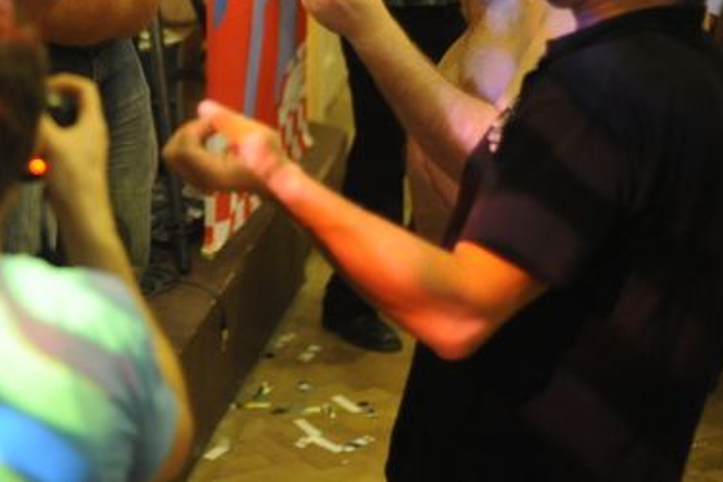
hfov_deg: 19.1
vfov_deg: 12.8
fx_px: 2128
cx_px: 121
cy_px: 11
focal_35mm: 106
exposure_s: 1/100
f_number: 1.8
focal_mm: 50
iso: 3200
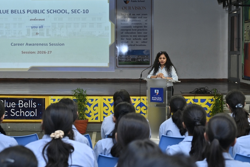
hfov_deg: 30.9
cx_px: 99
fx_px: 451
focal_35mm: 65
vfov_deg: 20.8
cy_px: 57
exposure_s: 1/125
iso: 640
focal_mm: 48
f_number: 4
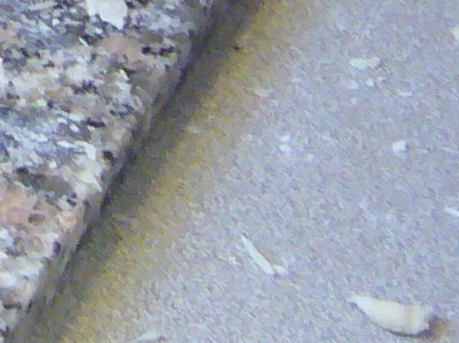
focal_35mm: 259
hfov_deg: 7.5
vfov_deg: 5.6
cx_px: -252
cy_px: -321
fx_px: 3431
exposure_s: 1/20
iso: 200
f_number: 2.8
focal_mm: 5.8
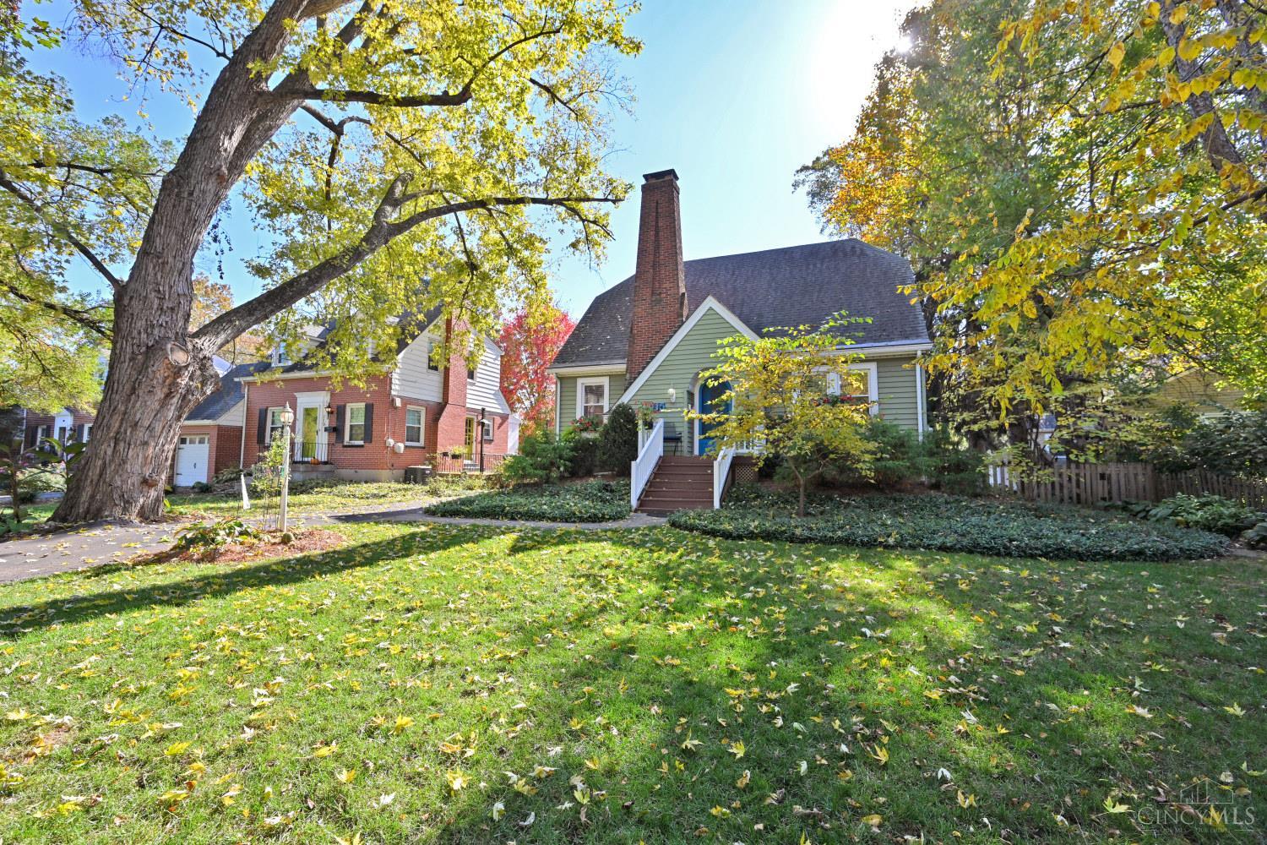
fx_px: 528
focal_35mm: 15
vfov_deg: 77.3
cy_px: 422
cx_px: 634
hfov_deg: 100.4
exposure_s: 1/250
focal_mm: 15
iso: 110
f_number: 5.6
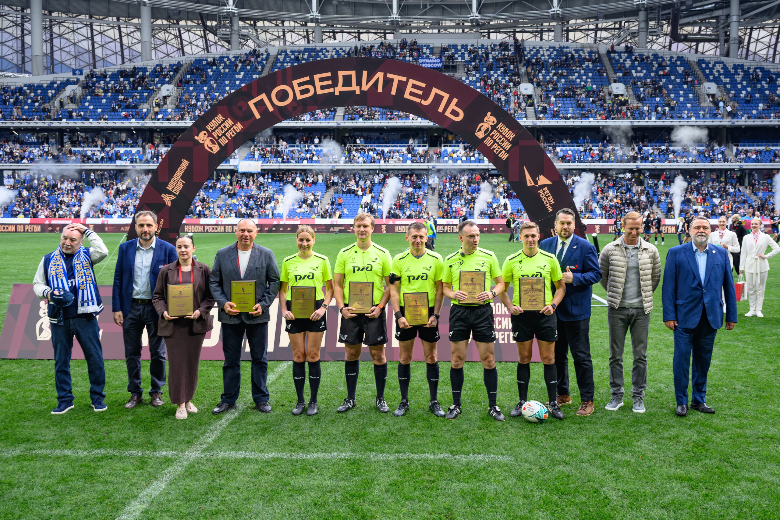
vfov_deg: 39.2
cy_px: 248
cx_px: 424
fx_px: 730
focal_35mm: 34
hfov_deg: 56.2
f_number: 5.6
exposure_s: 1/100
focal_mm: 31
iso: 100
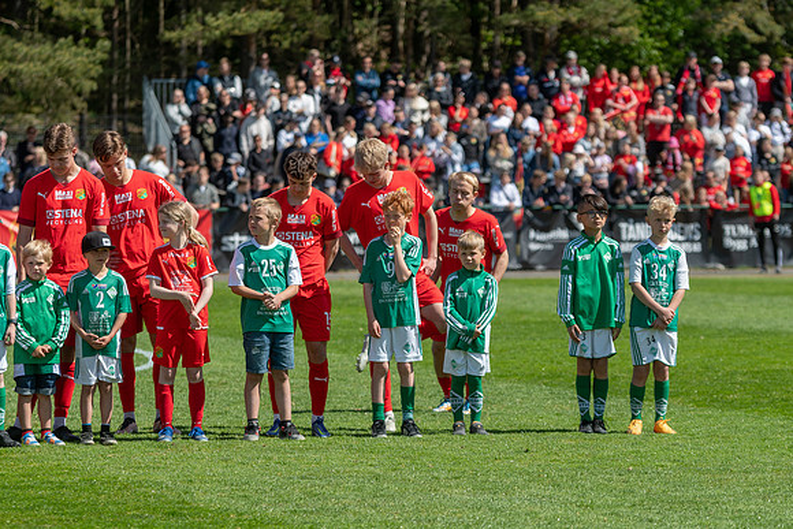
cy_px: 264
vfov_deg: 6.5
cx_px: 396
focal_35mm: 210
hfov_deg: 9.8
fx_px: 4627
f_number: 4
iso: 180
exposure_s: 1/1600
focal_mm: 140
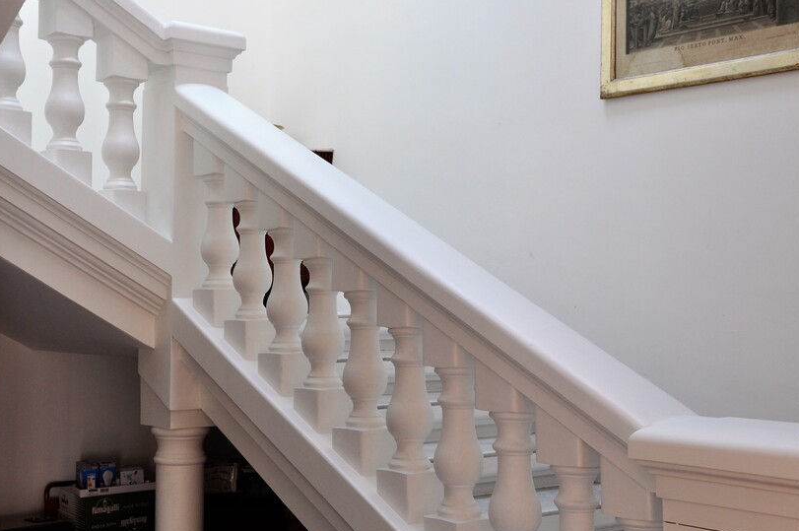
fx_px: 1175
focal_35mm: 53
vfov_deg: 25.4
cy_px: 224
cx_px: 337
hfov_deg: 37.5
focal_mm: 28
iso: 400
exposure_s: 1/25
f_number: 5
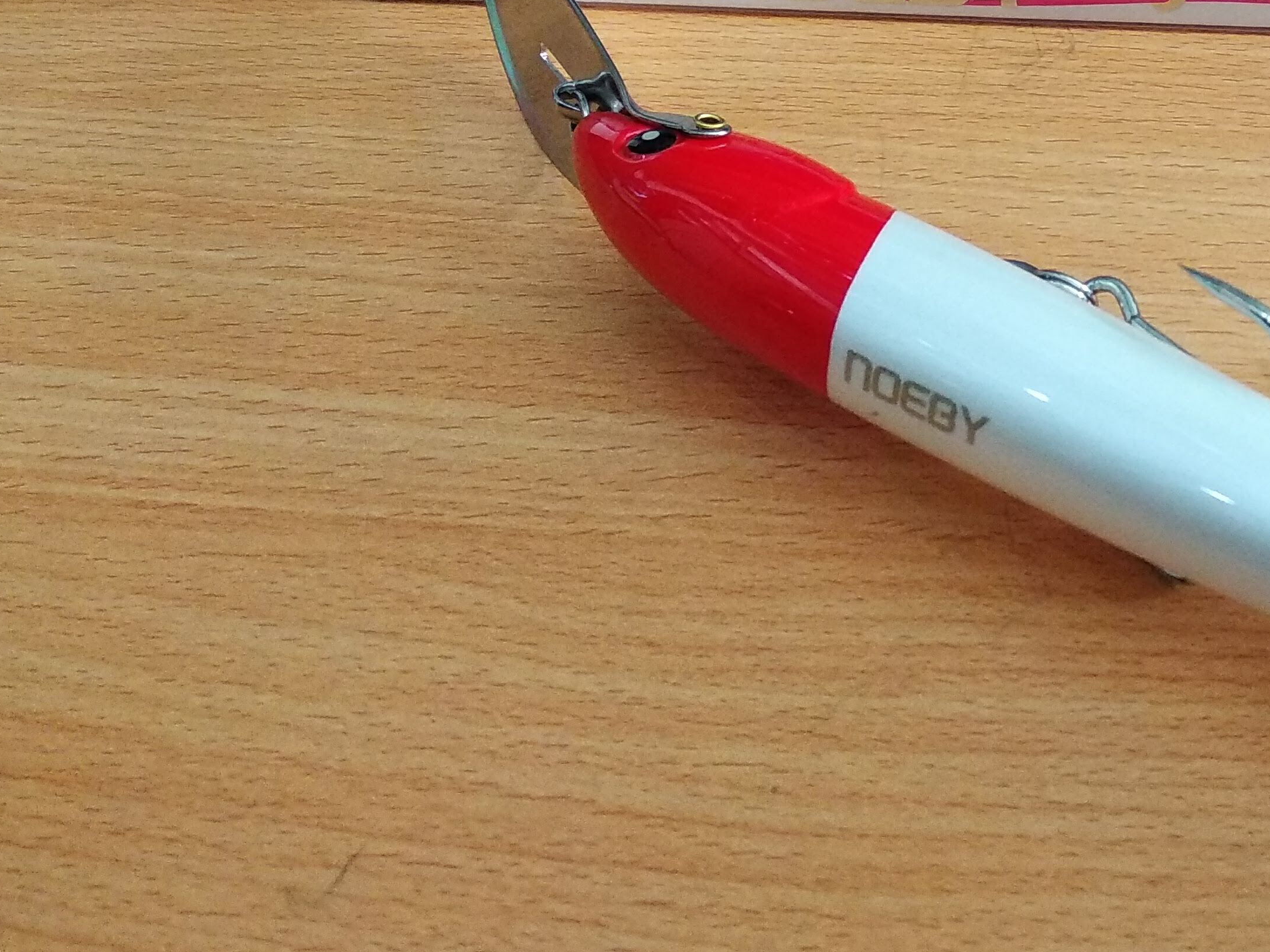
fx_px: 1761
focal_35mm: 48
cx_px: 1156
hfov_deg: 37.0
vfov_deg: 29.5
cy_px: 168
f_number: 2.2
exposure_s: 1/33
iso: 800
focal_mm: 3.81
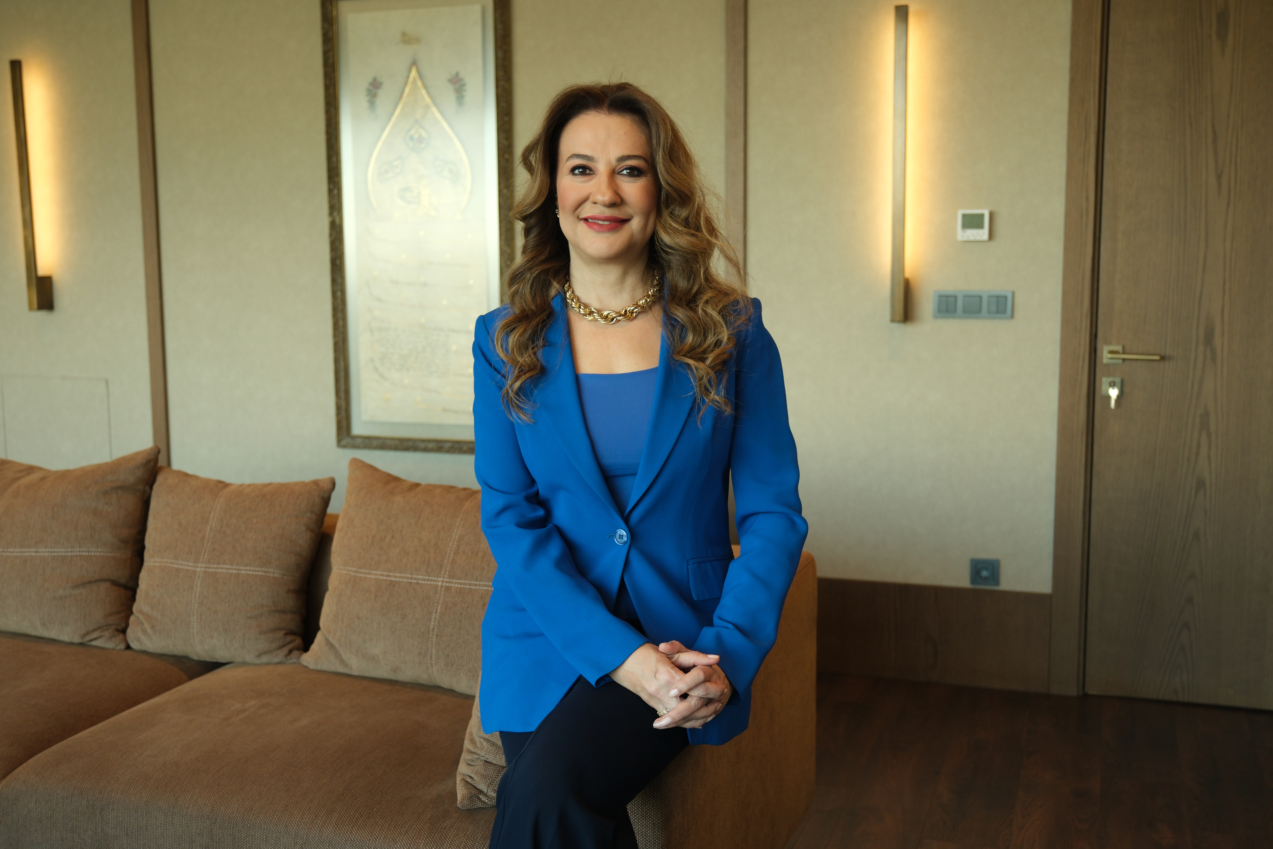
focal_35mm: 37
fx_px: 1308
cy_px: 424
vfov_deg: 35.9
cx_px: 636
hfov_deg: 51.9
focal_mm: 24.9
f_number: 2.8
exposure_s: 1/125
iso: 640
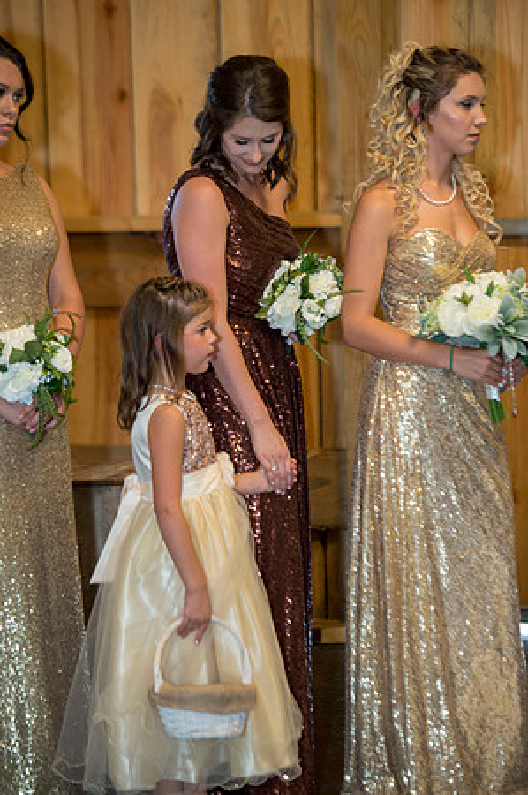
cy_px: 398
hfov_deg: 10.5
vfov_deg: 15.8
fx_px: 2866
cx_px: 264
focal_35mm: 130
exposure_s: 1/160
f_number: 2.8
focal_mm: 130
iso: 1600
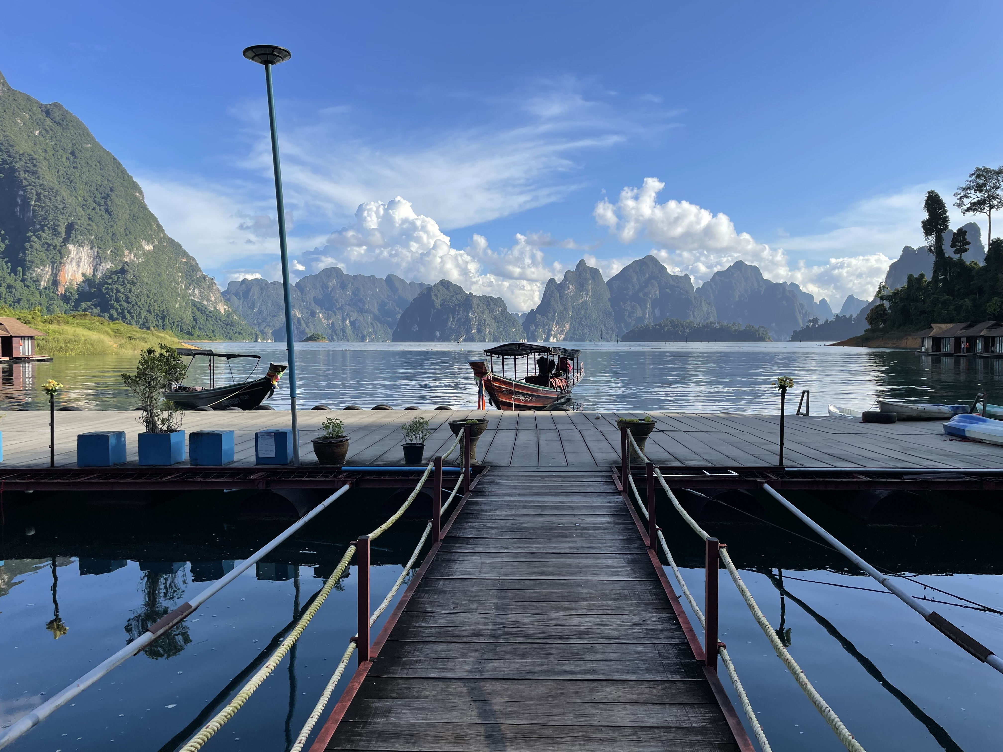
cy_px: 376
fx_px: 753
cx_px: 502
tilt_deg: -2.0
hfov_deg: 67.3
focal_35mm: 26
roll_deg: +0.3
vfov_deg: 53.1
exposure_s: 1/2618
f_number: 1.6
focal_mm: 4.2
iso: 32
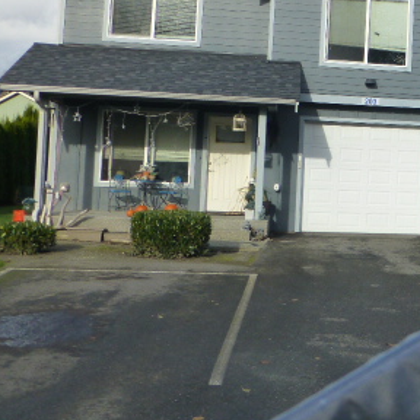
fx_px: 810
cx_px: 459
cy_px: 122
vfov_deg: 28.8
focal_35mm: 59
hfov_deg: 26.8
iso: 160
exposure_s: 1/500
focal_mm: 5.4
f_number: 4
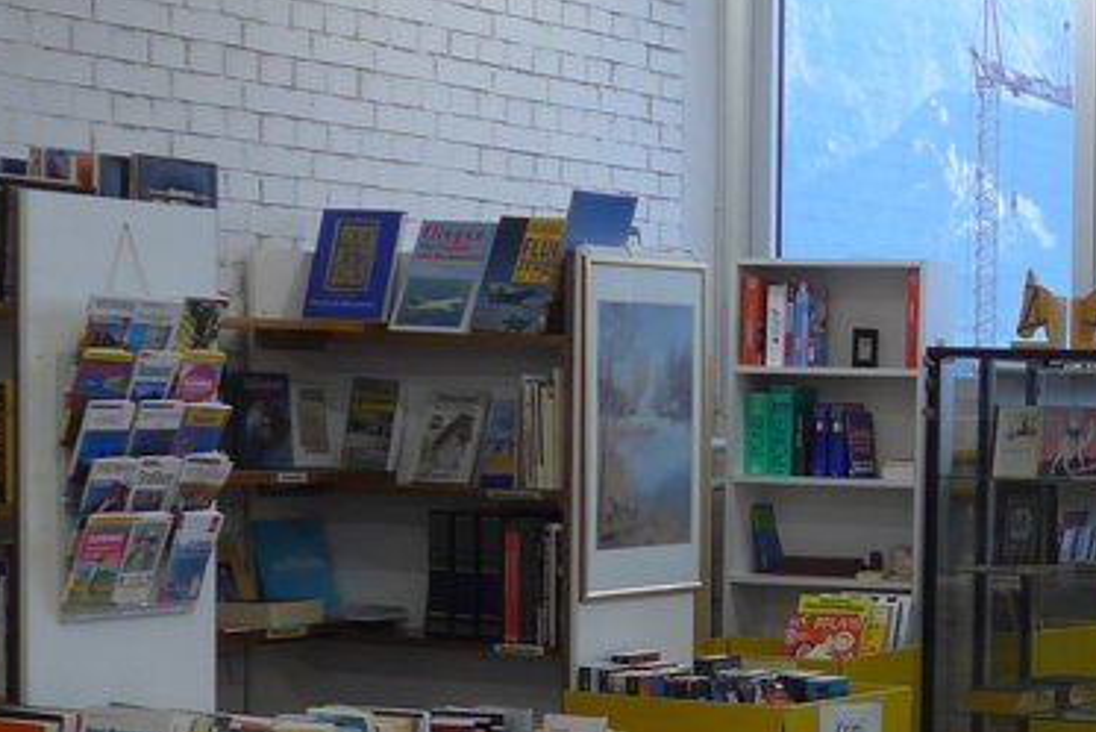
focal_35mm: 97
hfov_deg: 20.2
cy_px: 691
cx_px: 1161
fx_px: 2954
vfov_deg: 14.0
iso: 125
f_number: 2
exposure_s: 1/60
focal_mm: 6
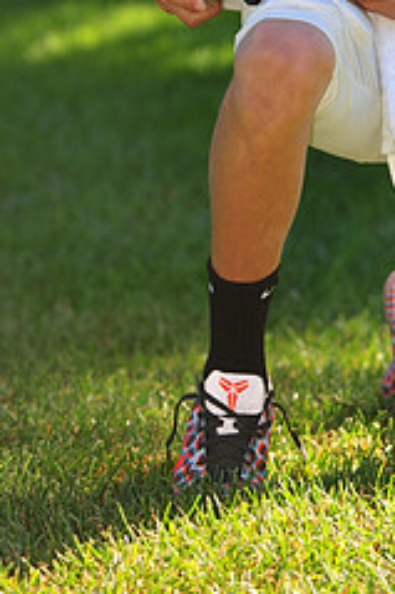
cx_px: 417
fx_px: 5604
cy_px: -119
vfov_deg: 6.0
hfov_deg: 4.0
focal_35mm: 340
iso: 200
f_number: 4.5
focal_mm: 140
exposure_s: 1/400
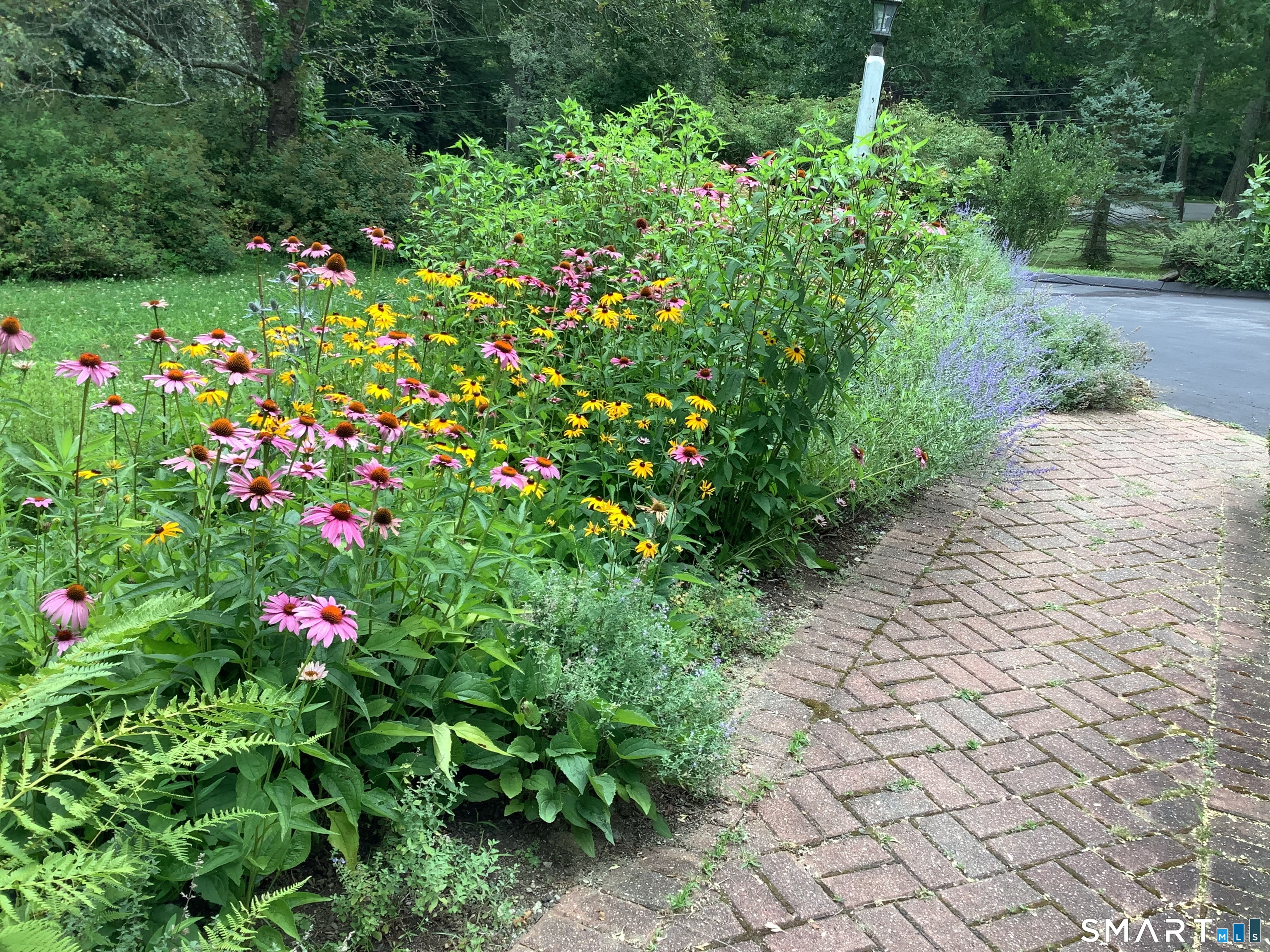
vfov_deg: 45.4
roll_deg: -4.7
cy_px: 476
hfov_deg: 58.4
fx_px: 1137
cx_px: 635
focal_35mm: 31
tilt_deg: -20.9
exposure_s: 1/161
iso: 25
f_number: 2.4
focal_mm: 3.3
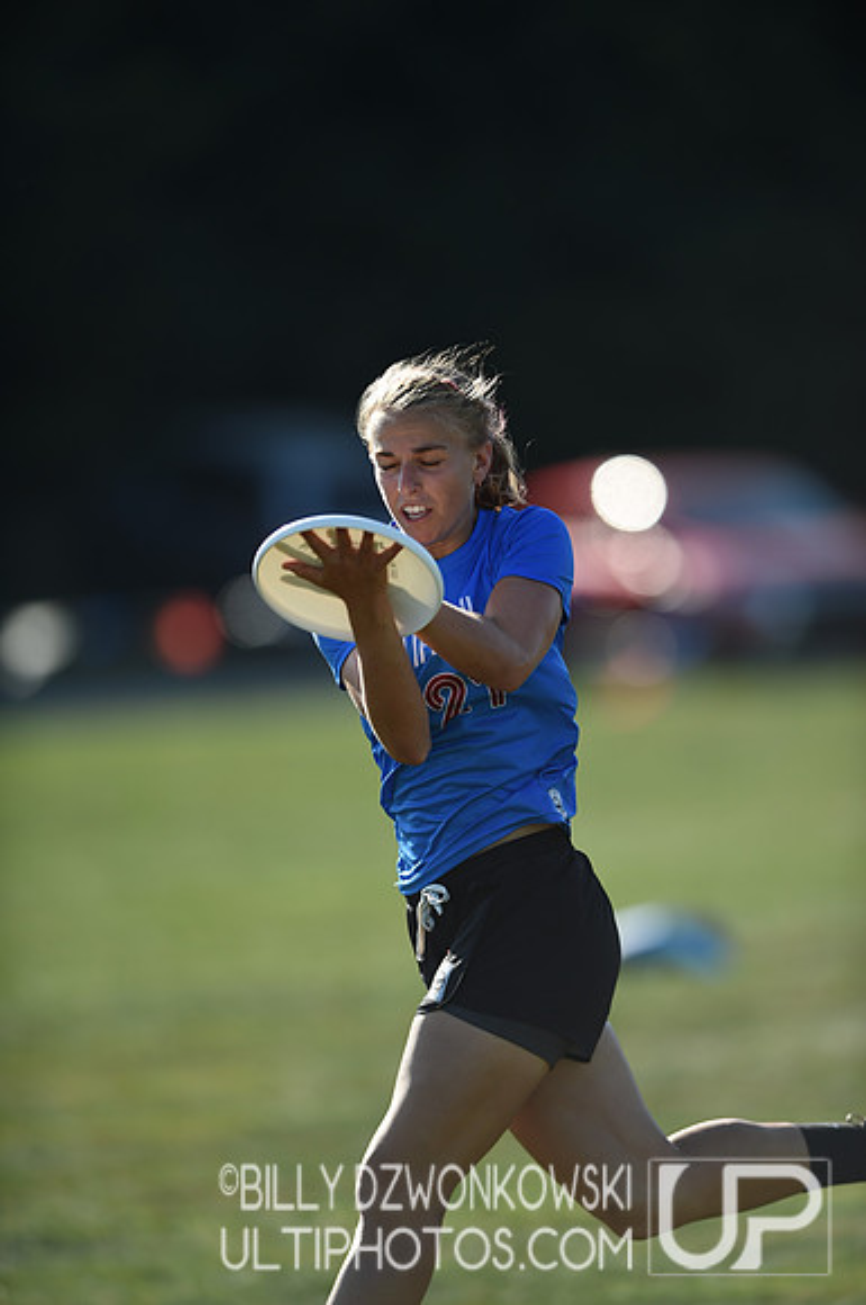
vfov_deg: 5.2
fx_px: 14475
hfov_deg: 3.4
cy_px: 652
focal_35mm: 400
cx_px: 433
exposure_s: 1/1250
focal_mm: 400
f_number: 2.8
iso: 100
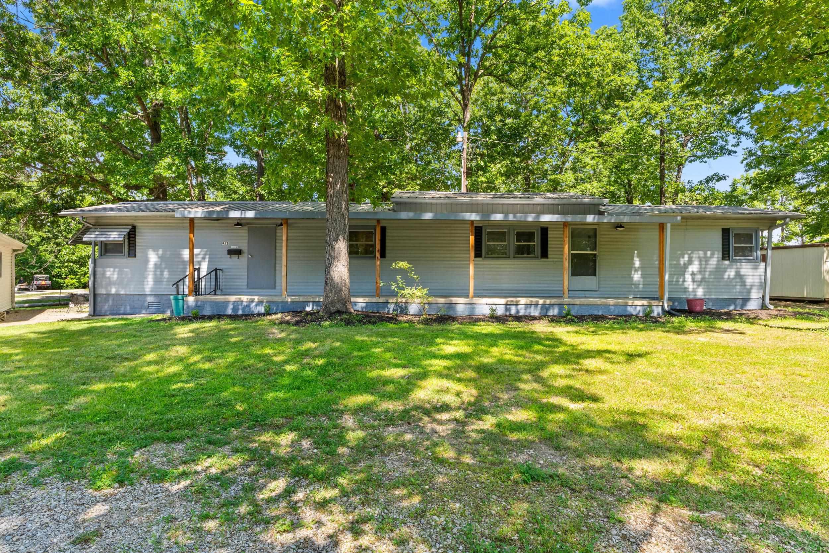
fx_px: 435
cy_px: 276
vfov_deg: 64.8
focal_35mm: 19
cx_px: 414
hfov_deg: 87.2
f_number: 9
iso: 200
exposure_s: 1/60
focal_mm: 12.6
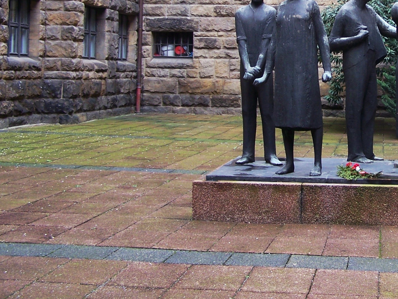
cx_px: 348
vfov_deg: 21.0
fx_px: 793
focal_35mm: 69
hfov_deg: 27.3
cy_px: 44
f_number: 2.8
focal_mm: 6.3
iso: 80
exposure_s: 1/45
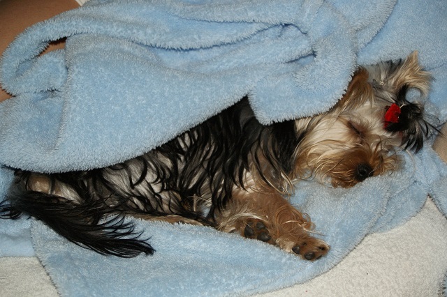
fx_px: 931
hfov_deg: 27.0
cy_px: 148
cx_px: 224
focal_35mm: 75
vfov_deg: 18.2
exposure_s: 1/80
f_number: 5.6
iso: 400
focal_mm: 50
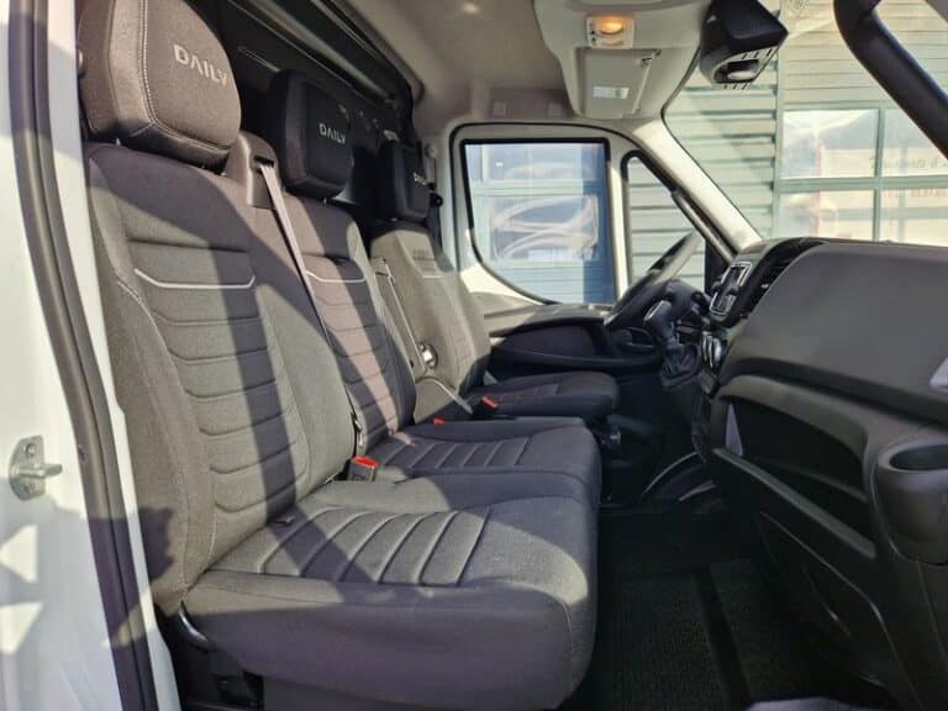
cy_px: 356
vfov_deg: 58.9
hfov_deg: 73.9
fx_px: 630
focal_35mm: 23
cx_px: 474
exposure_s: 1/310
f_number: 1.8
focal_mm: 5.4
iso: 50
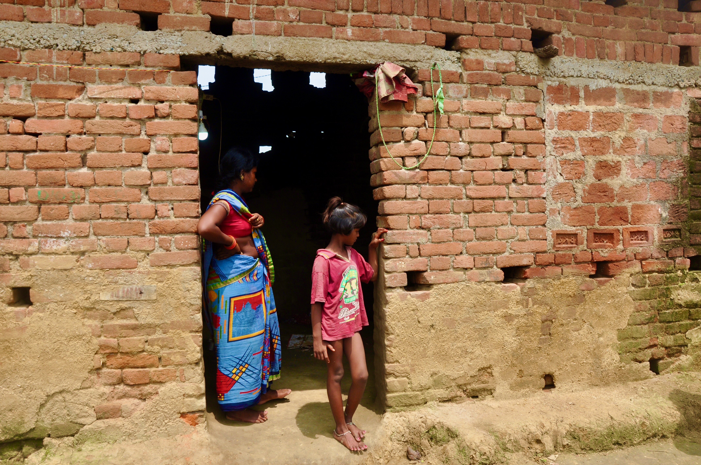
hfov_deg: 67.4
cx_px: 350
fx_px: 525
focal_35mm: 27
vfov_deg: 47.8
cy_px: 232
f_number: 10
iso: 200
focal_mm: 18
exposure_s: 1/200
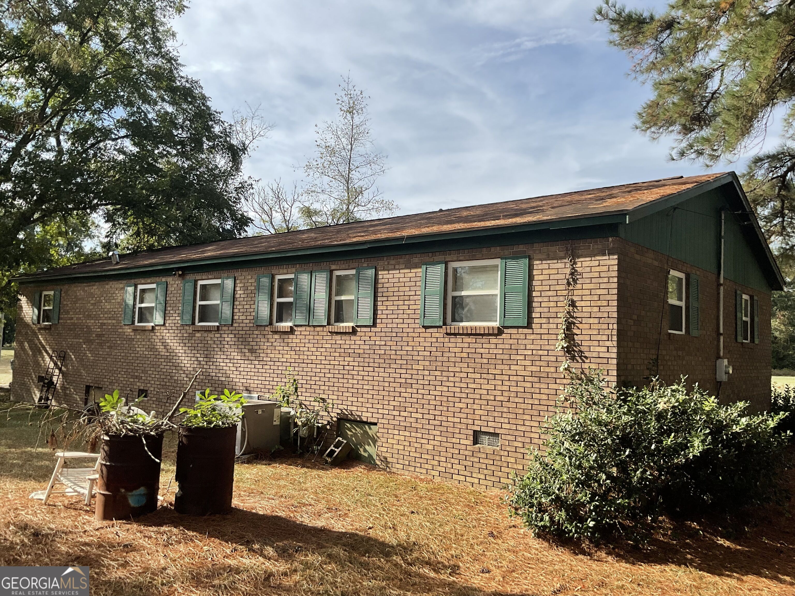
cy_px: 298
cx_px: 398
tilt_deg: +3.2
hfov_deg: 61.7
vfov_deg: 48.2
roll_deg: -1.4
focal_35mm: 29
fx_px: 666
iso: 16
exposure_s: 1/1730
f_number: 1.8
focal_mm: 3
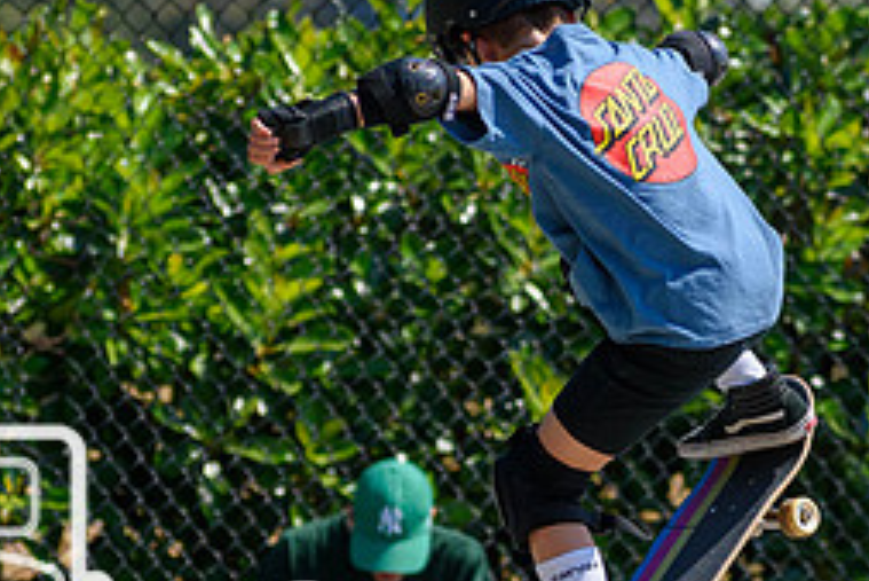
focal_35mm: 653
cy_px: 449
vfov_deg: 2.1
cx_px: 642
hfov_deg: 3.2
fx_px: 15771
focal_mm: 190
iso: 280
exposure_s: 1/2000
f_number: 5.6
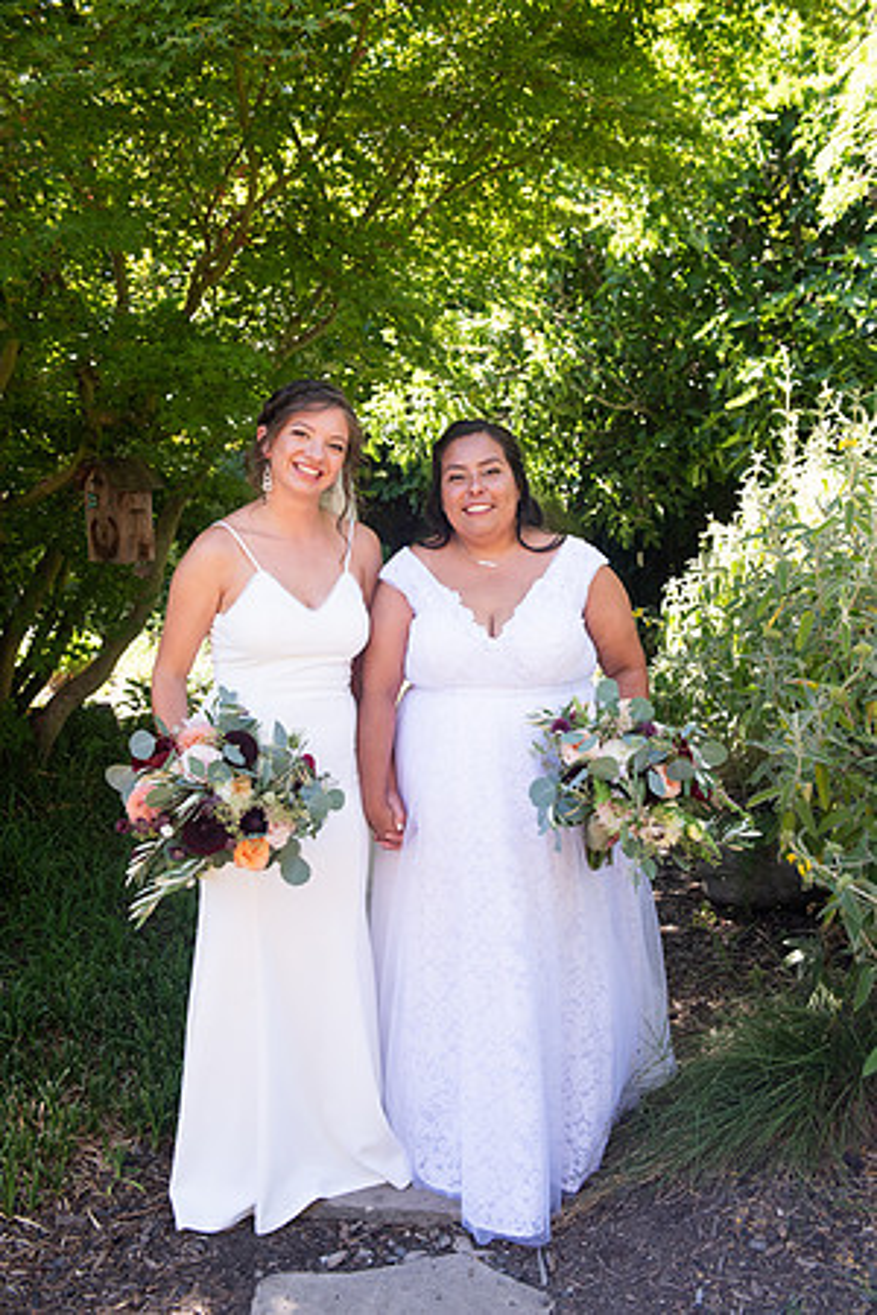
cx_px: 438
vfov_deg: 55.8
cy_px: 658
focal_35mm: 34
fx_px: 1242
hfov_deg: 38.9
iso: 640
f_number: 5
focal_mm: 34
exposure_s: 1/320
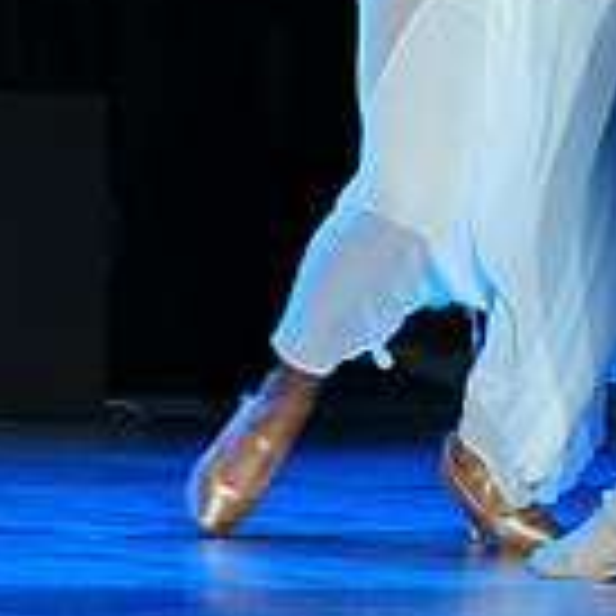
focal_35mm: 722
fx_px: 14536
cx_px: 636
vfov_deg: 2.4
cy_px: -418
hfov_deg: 2.4
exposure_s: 1/250
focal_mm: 200
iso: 640
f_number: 4
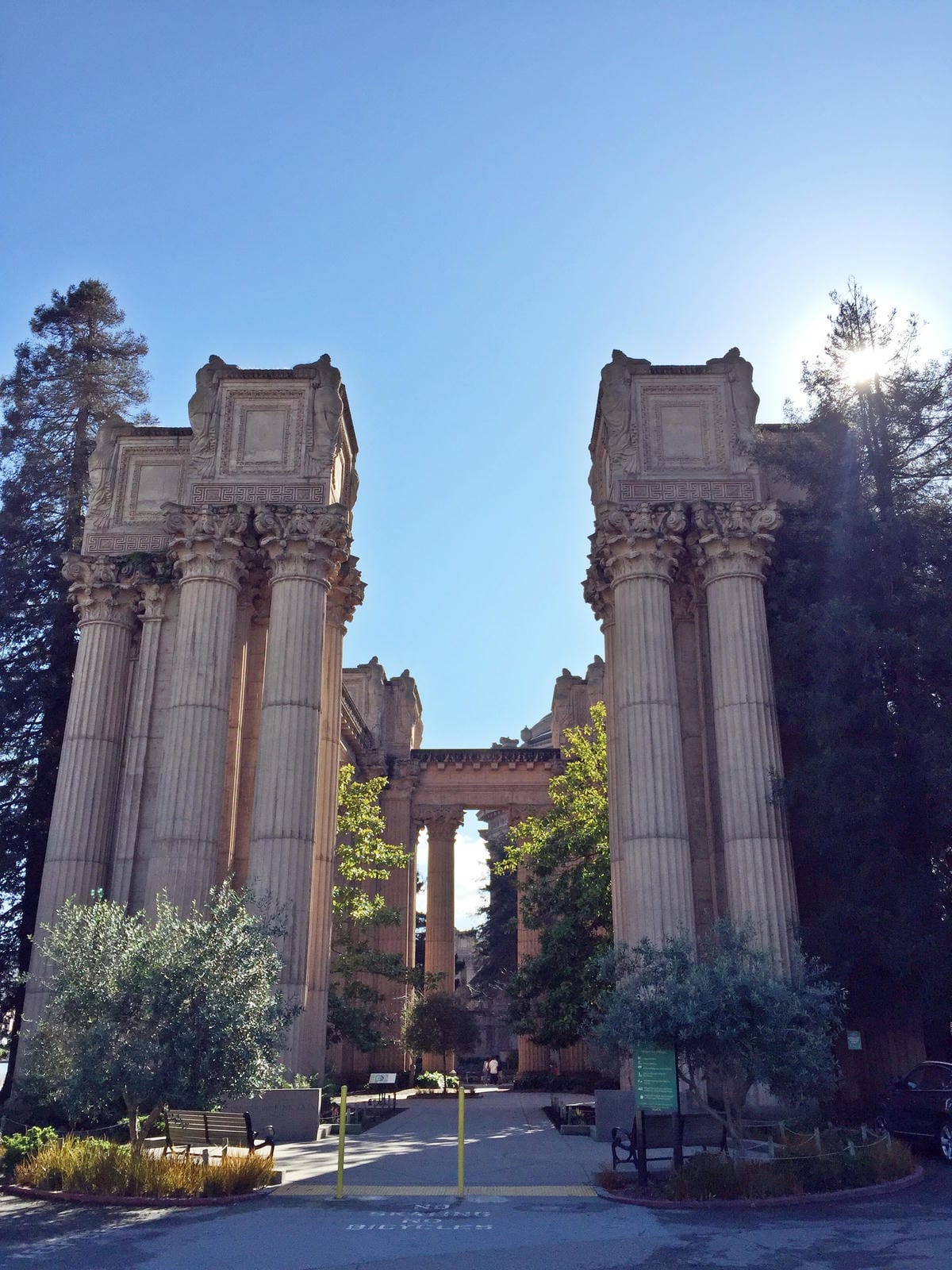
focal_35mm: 29
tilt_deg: +19.5
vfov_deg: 61.7
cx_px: 476
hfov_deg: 48.2
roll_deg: +0.1
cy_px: 635
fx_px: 1063
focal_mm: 4.15
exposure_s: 1/1980
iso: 32
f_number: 2.2
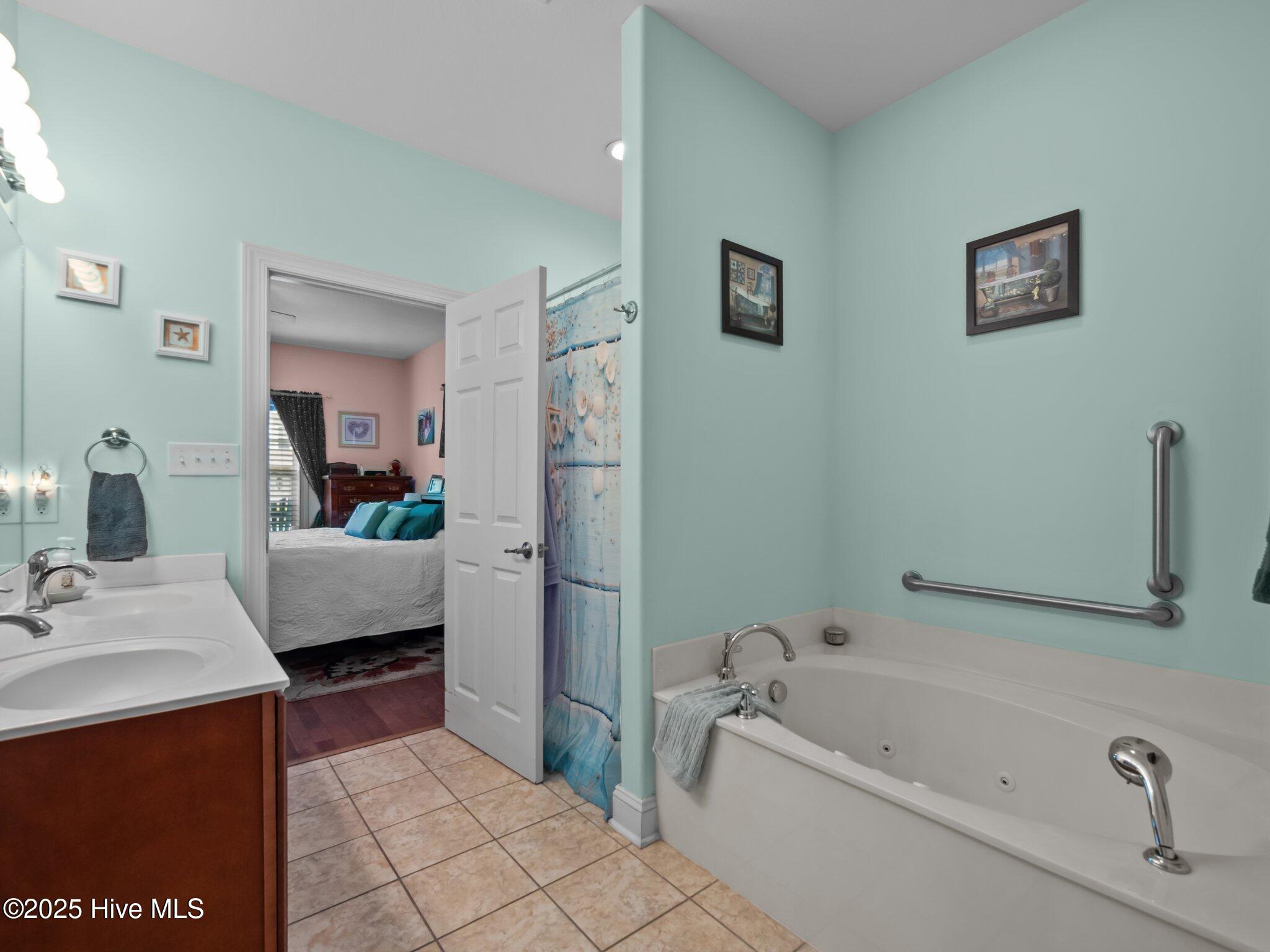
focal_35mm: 14
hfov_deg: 102.1
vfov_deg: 85.7
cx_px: 635
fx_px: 514
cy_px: 476
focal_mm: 7
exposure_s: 1/4
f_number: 5.6
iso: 200
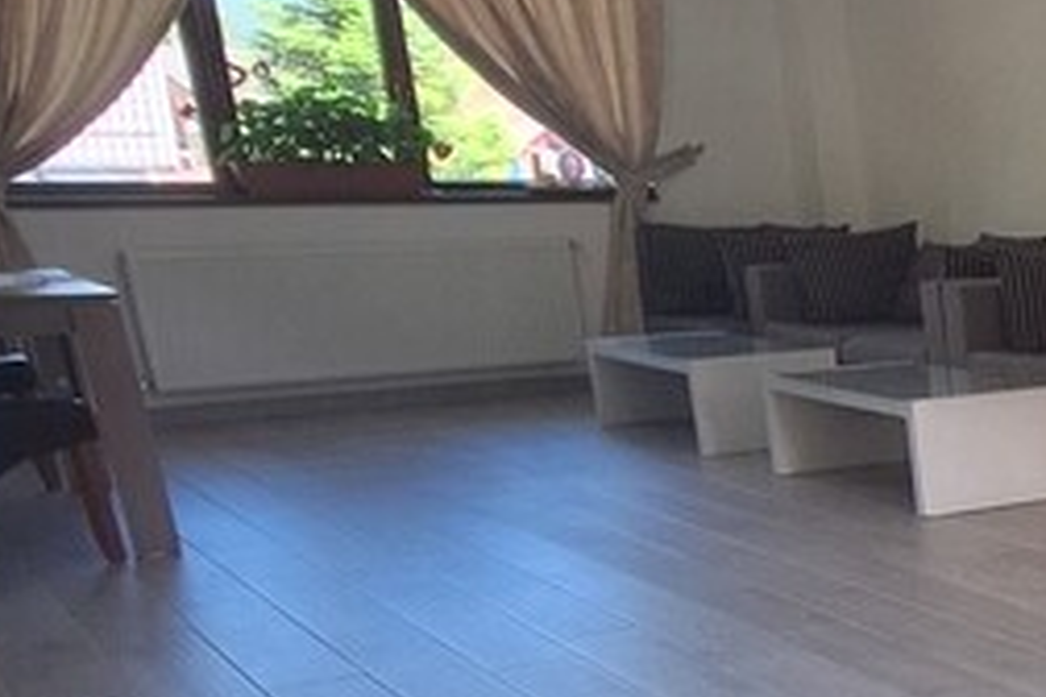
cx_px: 1532
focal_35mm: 55
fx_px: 1598
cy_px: 730
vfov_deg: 23.4
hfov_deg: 26.9
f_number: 2.2
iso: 64
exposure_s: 1/100
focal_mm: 1.74
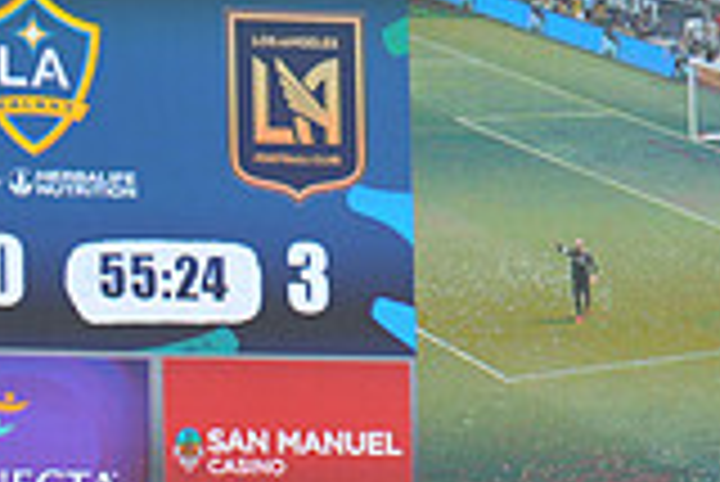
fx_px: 8407
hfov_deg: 4.9
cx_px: 945
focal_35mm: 420
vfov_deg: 3.3
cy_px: 135
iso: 320
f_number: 3.5
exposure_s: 1/2500
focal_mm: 116
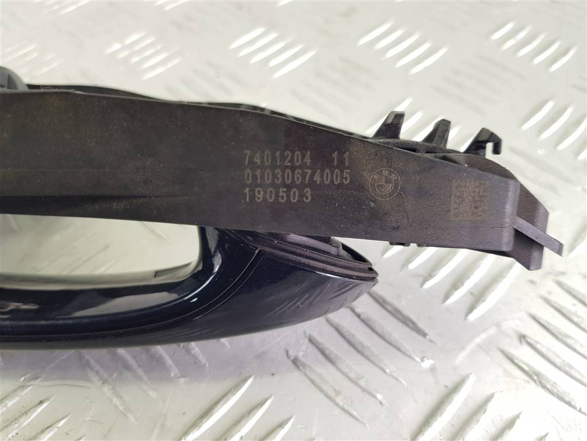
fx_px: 441
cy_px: 220
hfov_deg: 67.3
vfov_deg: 53.1
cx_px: 294
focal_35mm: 26
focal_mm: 4.2
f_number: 1.7
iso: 80
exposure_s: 1/100
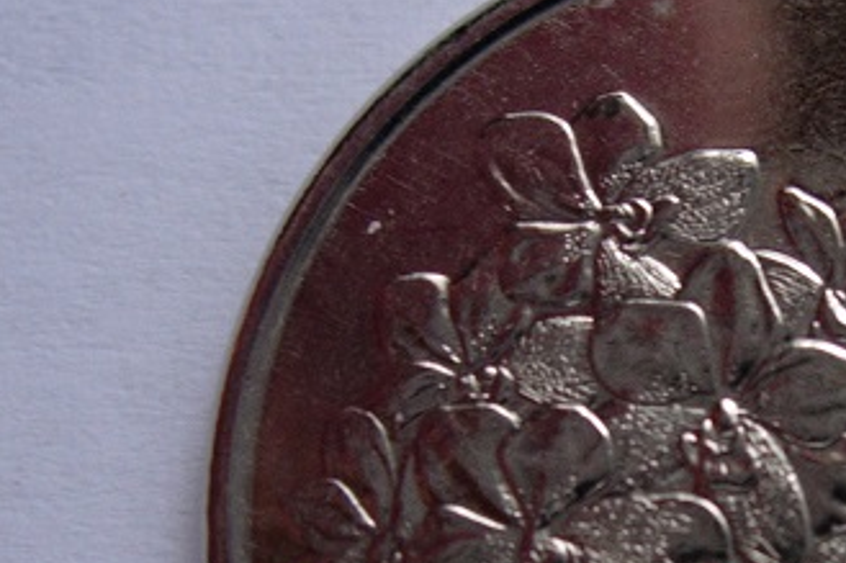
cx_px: 833
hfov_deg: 18.3
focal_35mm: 109
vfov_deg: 12.4
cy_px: 567
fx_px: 2560
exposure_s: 1/32
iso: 77
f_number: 2.8
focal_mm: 7.8
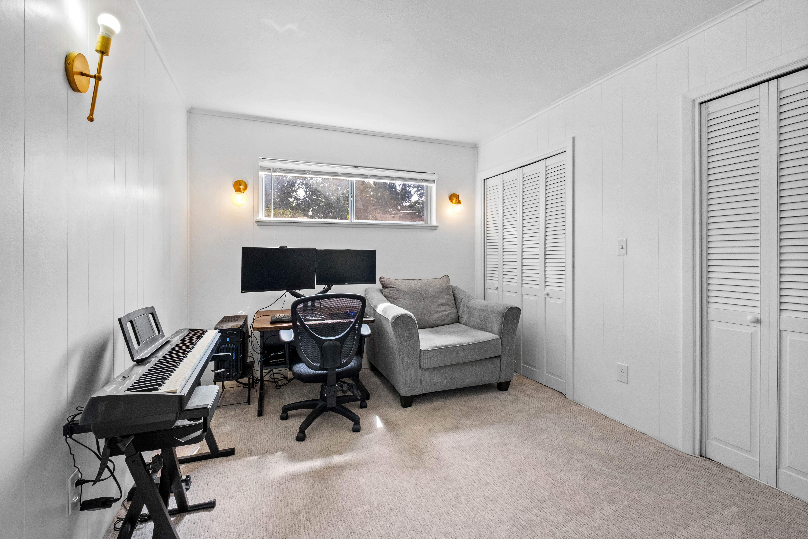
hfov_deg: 100.4
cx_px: 404
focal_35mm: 15
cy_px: 270
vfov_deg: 77.3
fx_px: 337
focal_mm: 10
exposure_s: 1/18
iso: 1000
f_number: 8
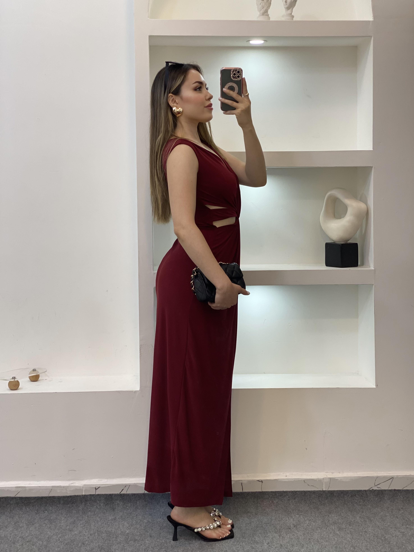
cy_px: 276
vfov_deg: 36.8
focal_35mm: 52
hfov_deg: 28.0
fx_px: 829
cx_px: 207
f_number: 2
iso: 80
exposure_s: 1/100
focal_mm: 6
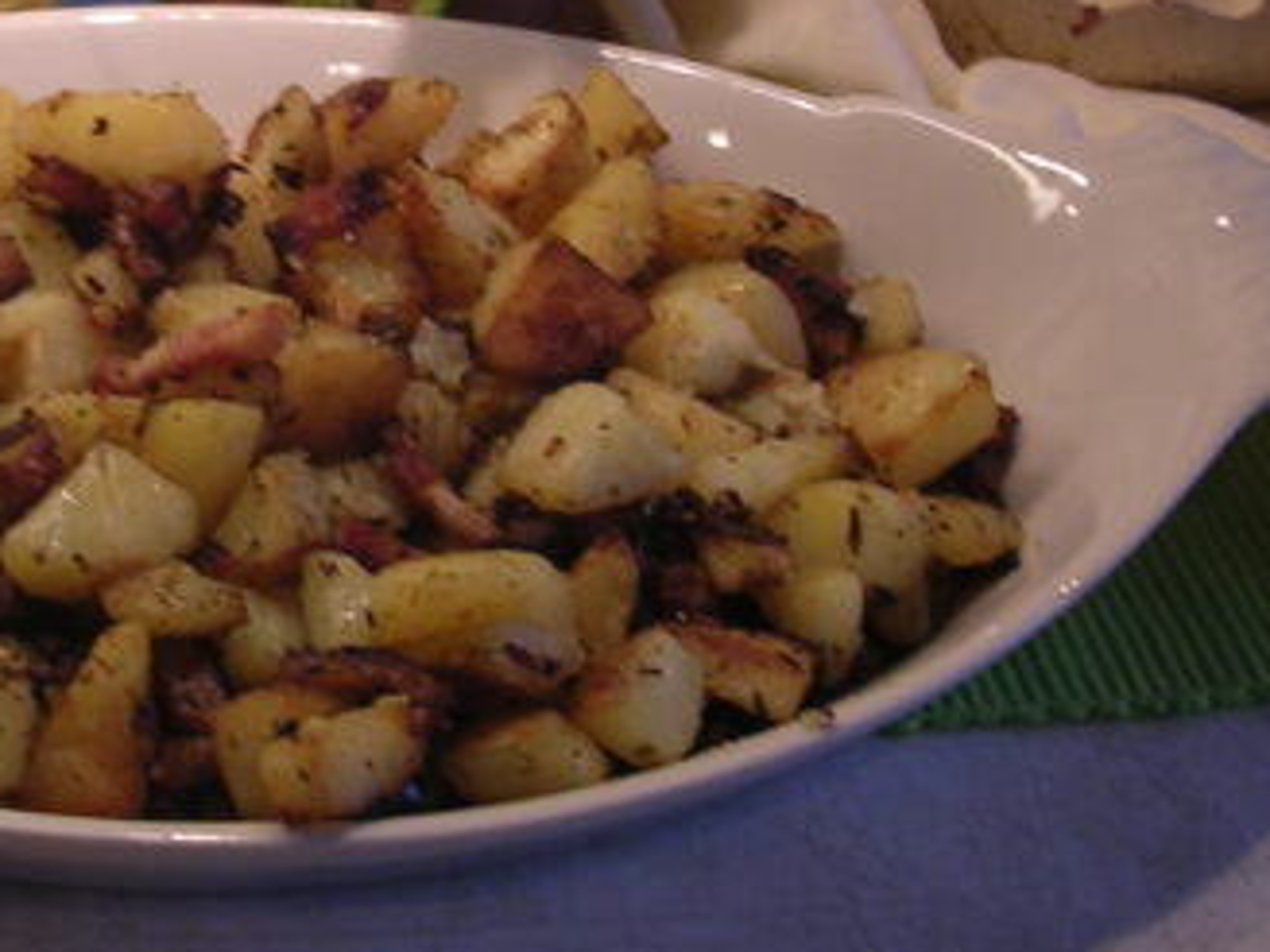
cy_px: 174
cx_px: 248
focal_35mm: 89
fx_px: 3265
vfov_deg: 16.5
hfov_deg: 21.7
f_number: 2.8
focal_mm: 5.8
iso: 100
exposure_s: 1/32.4
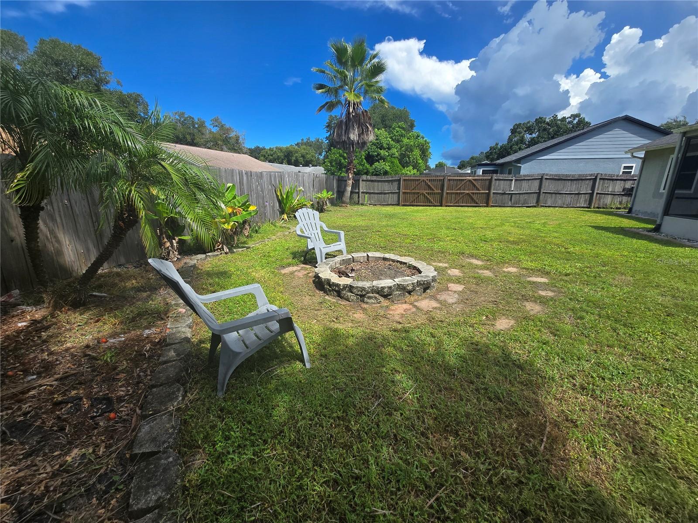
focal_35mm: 13
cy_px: 262
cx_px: 349
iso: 50
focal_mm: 2.2
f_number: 2.2
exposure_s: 1/1756
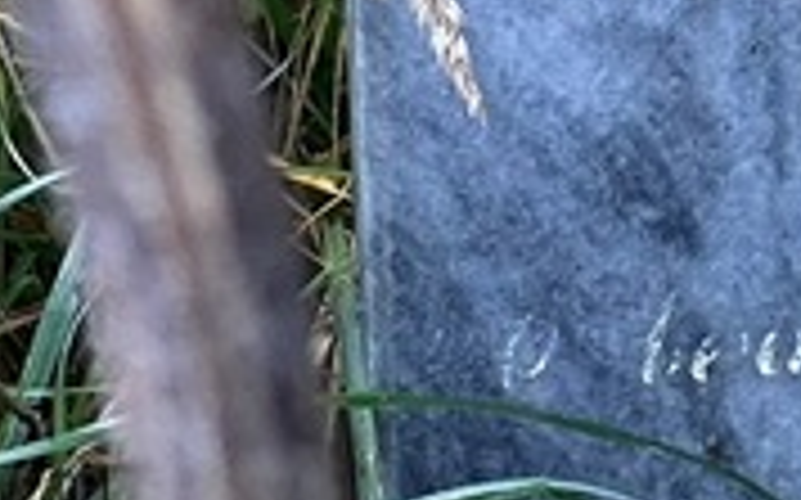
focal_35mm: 367
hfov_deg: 5.6
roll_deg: -0.4
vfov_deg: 3.5
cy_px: -563
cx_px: 1498
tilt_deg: -26.0
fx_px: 8006
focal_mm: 9
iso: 160
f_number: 2.8
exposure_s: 1/99
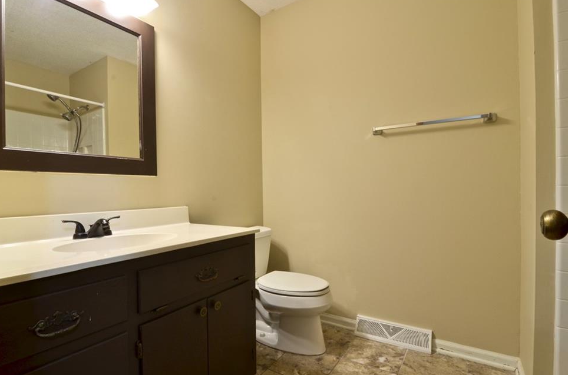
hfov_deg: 91.6
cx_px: 276
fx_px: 276
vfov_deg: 68.4
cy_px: 193
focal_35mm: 18
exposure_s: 1/1.3
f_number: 10
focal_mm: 11
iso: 200
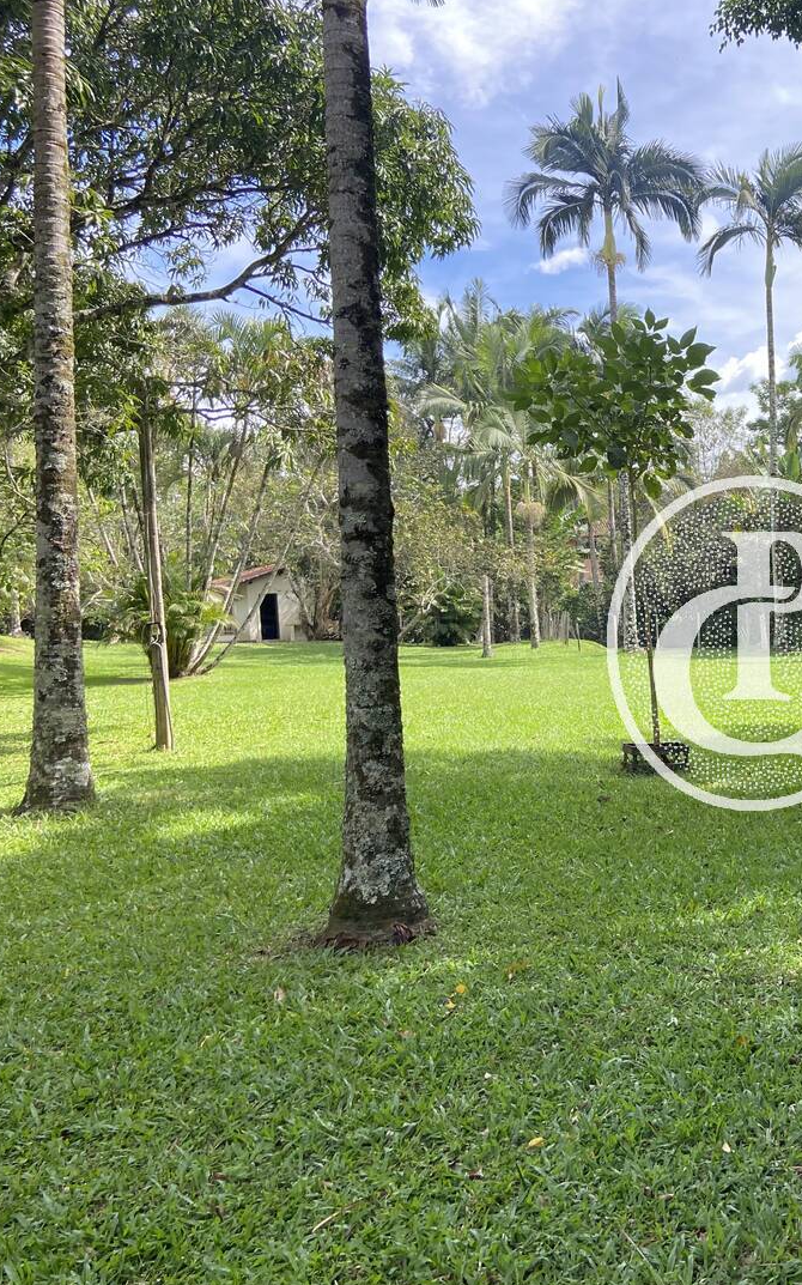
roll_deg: +5.2
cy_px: 643
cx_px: 751
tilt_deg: -0.6
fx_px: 1295
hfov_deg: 32.4
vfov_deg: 52.8
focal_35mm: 37
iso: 32
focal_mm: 4.25
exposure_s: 1/499
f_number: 1.8
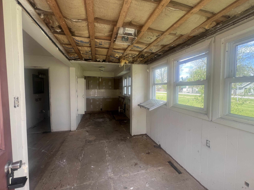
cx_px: 128
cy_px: 97
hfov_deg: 102.1
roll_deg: +0.1
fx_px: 103
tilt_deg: -3.2
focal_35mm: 14
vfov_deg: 85.7
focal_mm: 1.57
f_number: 1.8
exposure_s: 1/140
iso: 32
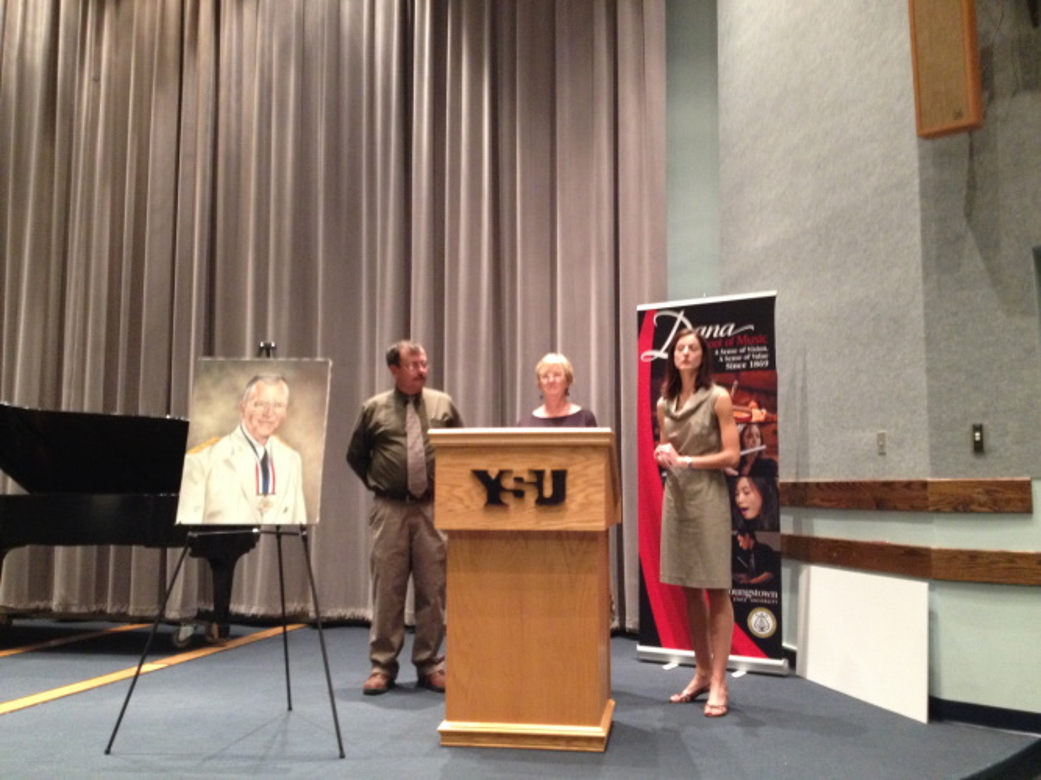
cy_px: 390
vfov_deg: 40.7
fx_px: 1052
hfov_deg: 52.6
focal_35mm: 35
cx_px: 520
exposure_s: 1/17
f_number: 2.4
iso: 400
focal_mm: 4.28
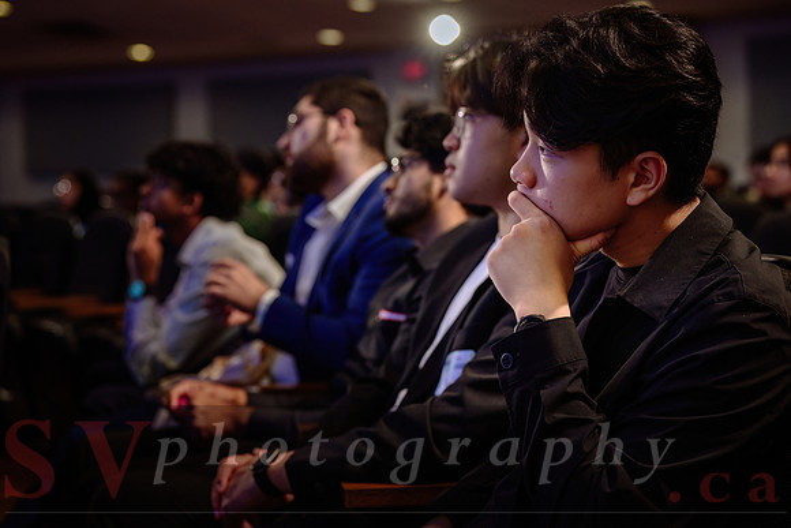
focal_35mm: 70
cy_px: 264
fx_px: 1538
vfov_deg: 19.5
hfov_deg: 28.8
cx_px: 396
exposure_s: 1/50
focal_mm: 70
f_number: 4
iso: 1600
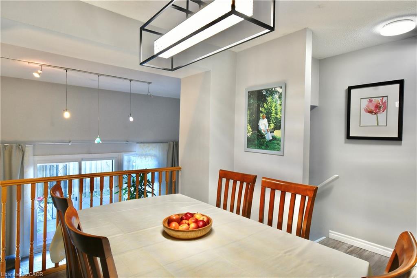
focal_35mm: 20
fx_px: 232
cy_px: 139
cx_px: 208
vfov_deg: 61.9
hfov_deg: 84.0
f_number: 9
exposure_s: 1/5
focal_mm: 10
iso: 200
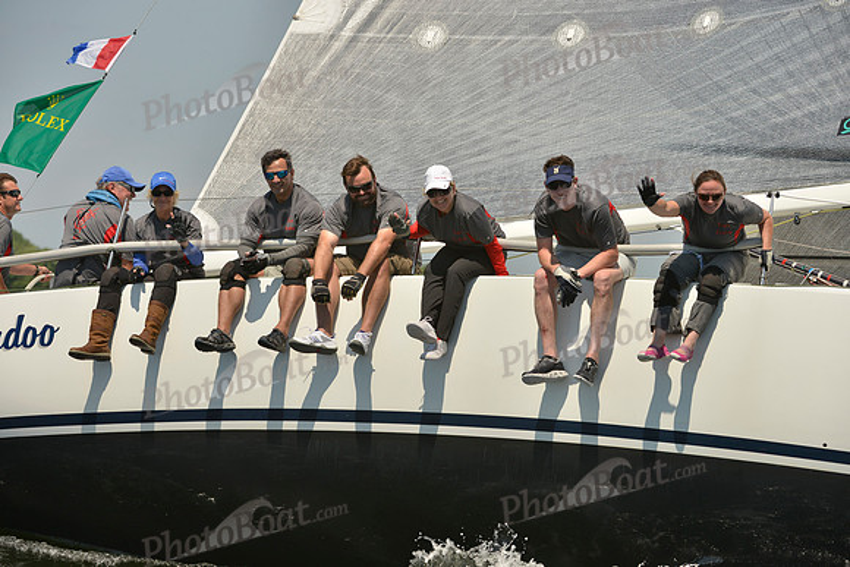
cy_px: 284
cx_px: 425
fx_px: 4723
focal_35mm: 200
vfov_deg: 6.9
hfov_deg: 10.3
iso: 280
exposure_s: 1/1250
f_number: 8
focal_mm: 200
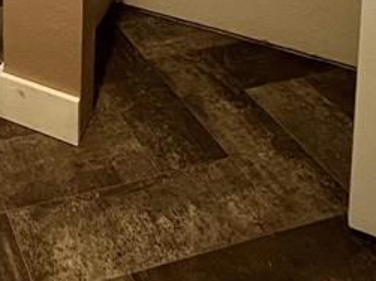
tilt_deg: -6.2
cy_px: -272
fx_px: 575
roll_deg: +1.1
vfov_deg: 18.6
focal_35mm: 53
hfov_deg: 31.8
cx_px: -42
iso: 250
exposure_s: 1/81
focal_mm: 1.57
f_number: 1.8
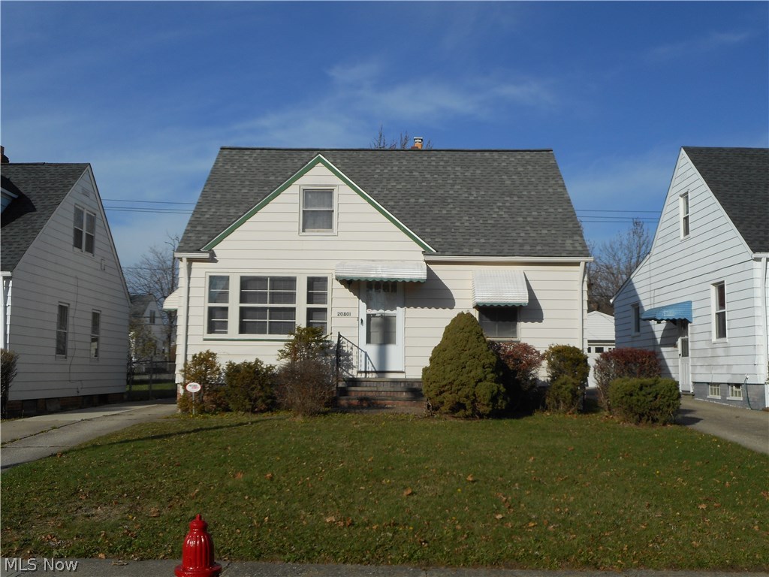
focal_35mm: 39
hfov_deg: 47.9
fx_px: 866
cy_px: 288
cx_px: 384
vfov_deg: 36.8
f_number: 4.5
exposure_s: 1/1000
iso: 80
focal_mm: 6.9
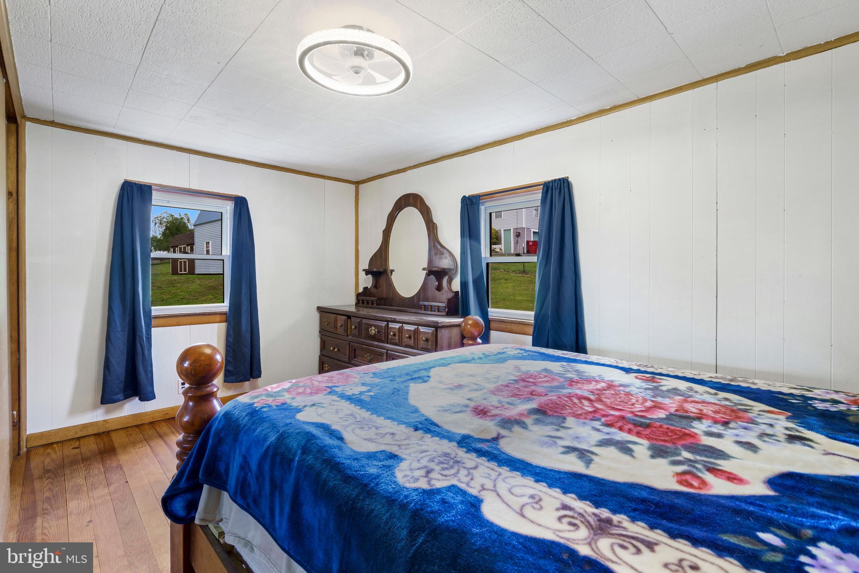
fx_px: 382
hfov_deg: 96.7
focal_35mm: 16
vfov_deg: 73.8
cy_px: 286
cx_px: 430
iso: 640
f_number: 8
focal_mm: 16
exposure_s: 1/1.67
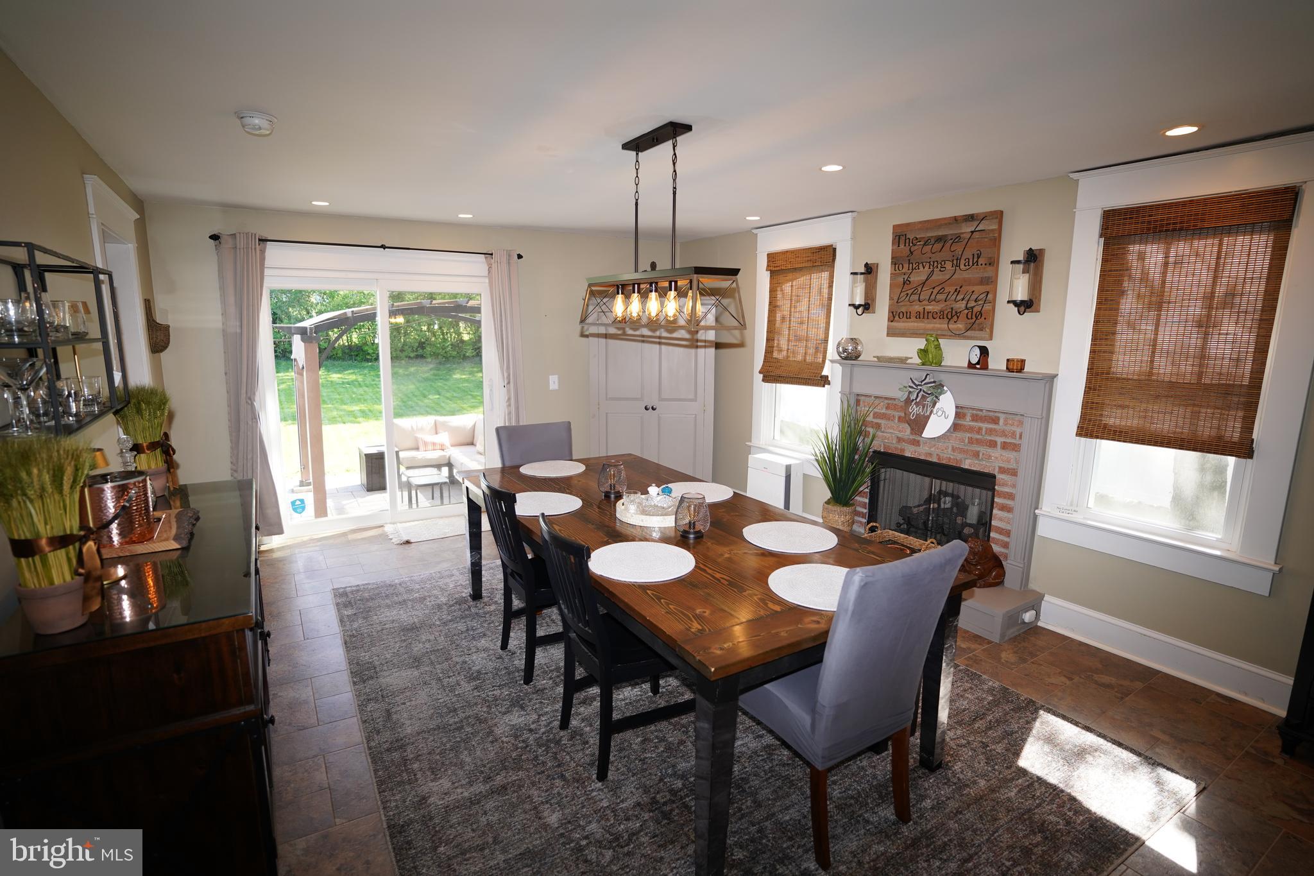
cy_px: 438
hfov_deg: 93.3
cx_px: 657
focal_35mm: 17
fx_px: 620
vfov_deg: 70.4
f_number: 2.8
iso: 400
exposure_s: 1/200
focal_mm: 17
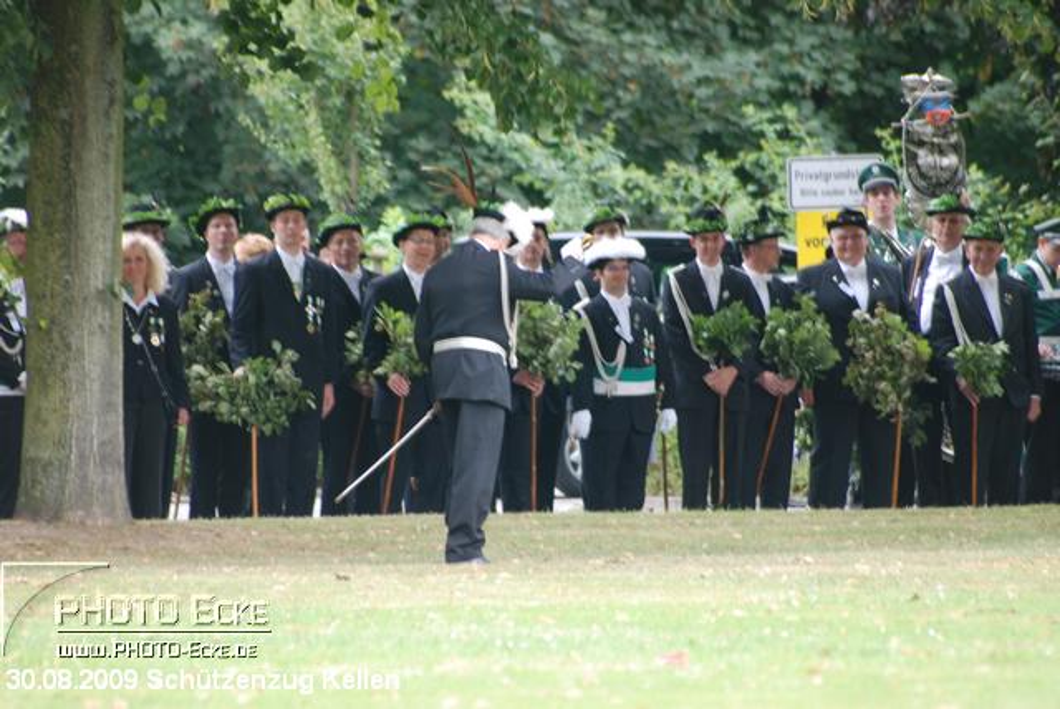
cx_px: 530
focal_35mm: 450
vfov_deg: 3.1
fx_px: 13262
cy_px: 354
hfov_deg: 4.6
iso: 250
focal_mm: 300
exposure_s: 1/25
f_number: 5.6
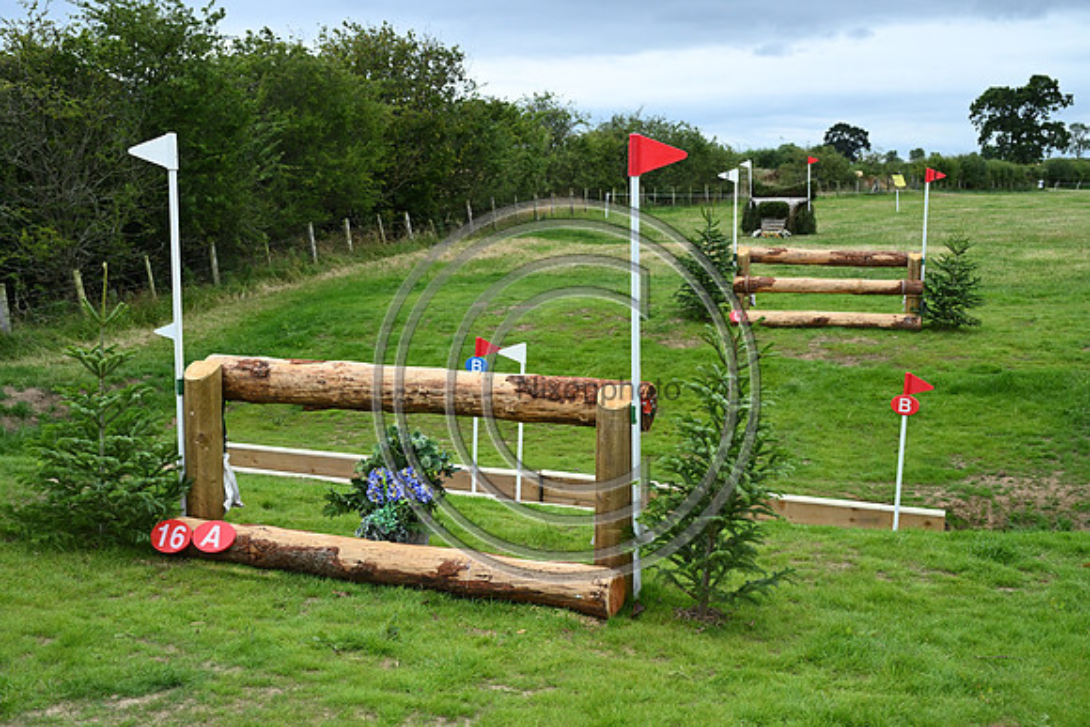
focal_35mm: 43
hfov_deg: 45.4
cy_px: 364
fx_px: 1302
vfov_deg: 31.2
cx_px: 545
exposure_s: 1/800
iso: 1100
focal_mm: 43
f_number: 5
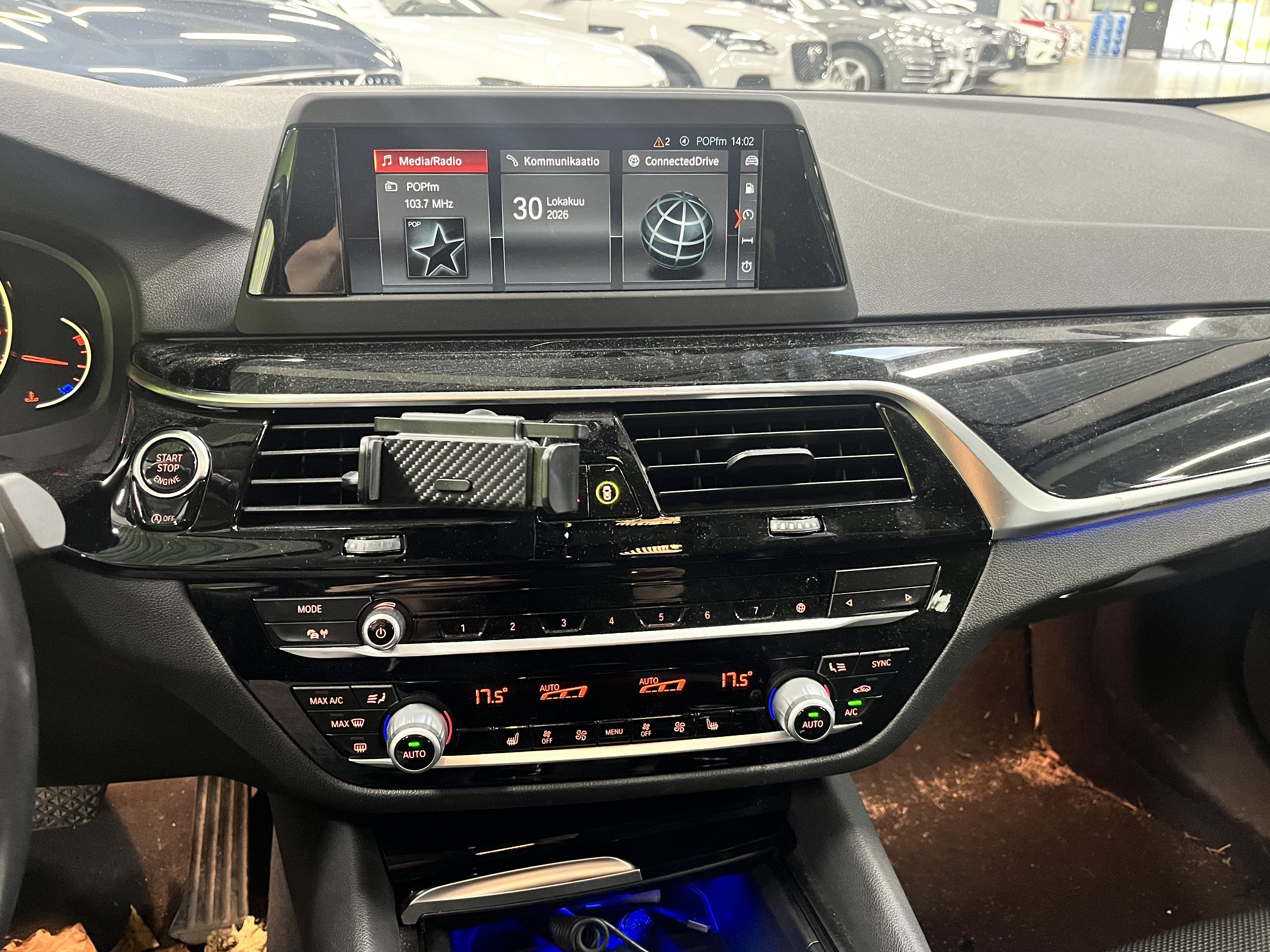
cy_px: 480
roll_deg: -0.8
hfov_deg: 65.3
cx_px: 630
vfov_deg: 51.4
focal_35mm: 27
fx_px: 991
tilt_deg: -24.3
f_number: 1.6
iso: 500
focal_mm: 5.1
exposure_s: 1/33
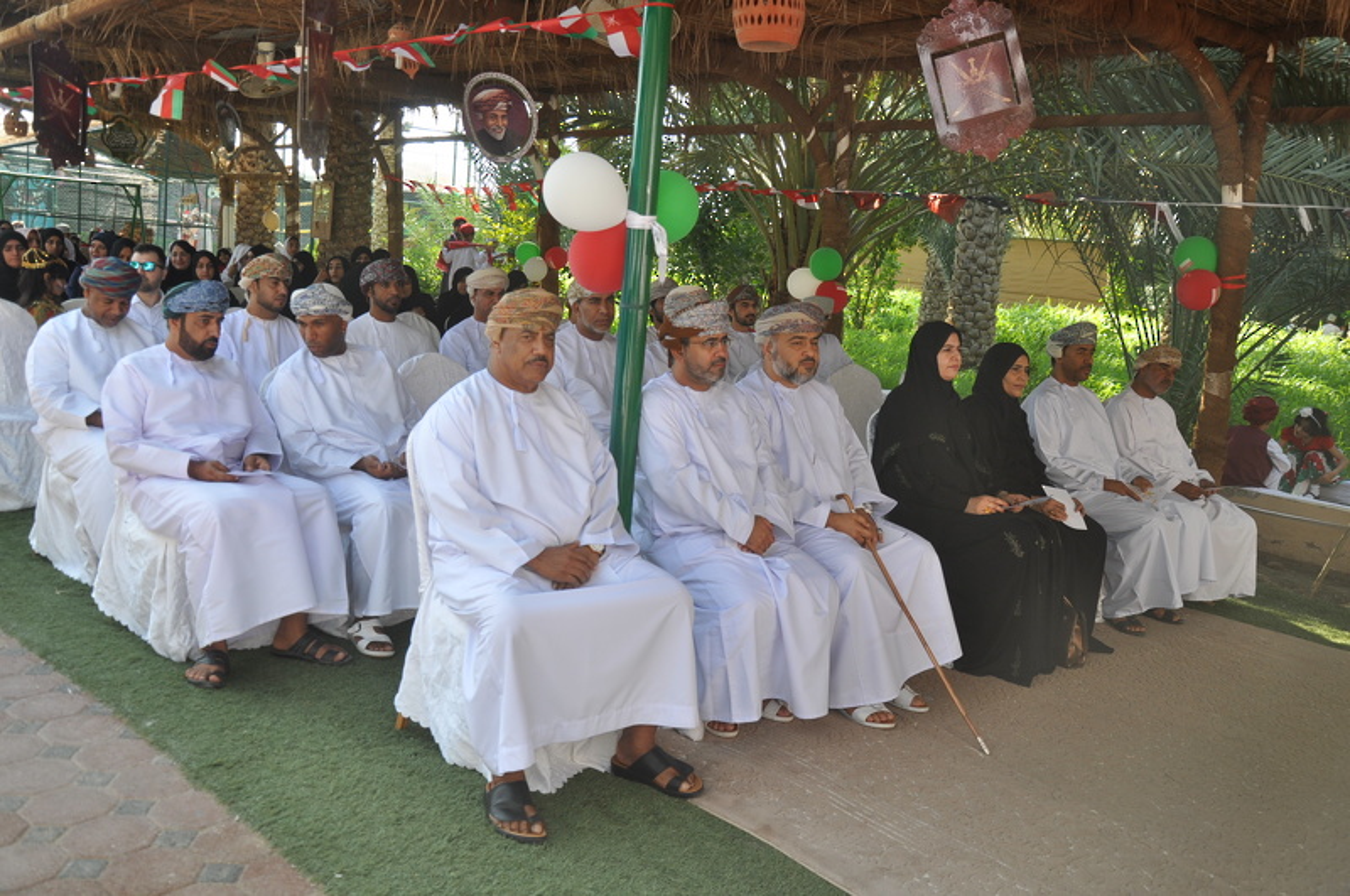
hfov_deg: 59.6
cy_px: 448
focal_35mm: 32
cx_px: 675
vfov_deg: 41.6
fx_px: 1180
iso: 200
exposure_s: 1/200
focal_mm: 21
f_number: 7.1
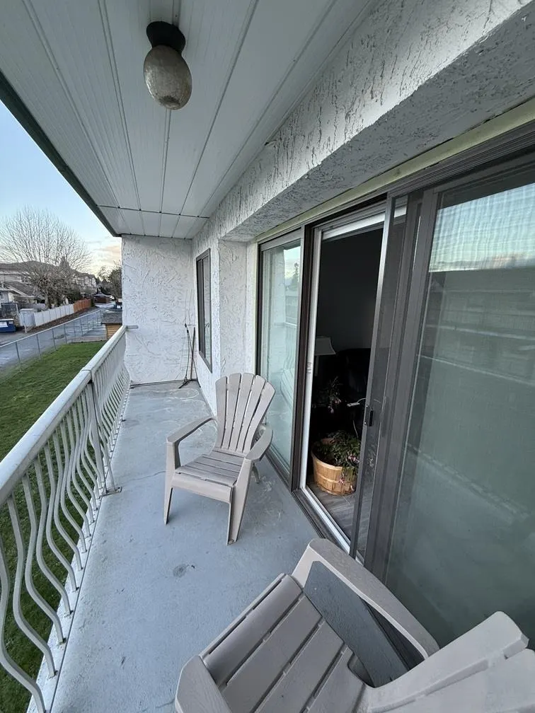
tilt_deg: -11.9
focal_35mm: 14
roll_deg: -2.5
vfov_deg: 102.1
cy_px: 356
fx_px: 288
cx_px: 268
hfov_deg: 85.7
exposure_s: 1/99
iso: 80
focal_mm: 2.22
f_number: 2.2
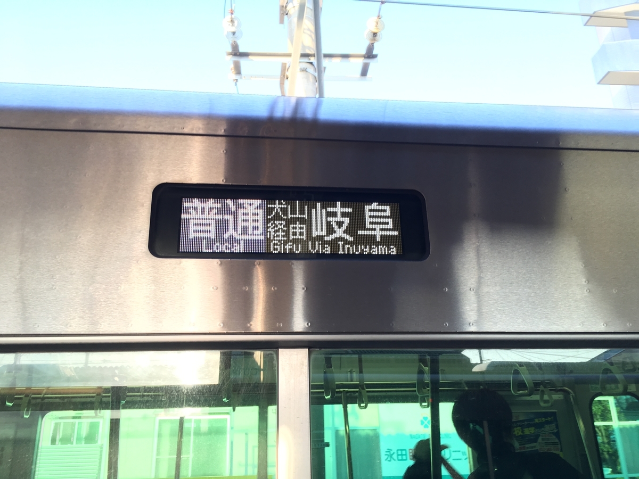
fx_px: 535
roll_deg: +0.8
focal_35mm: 29
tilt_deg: +19.1
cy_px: 240
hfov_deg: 61.7
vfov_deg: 48.2
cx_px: 320
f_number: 2.2
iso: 25
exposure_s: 1/40
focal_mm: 4.15
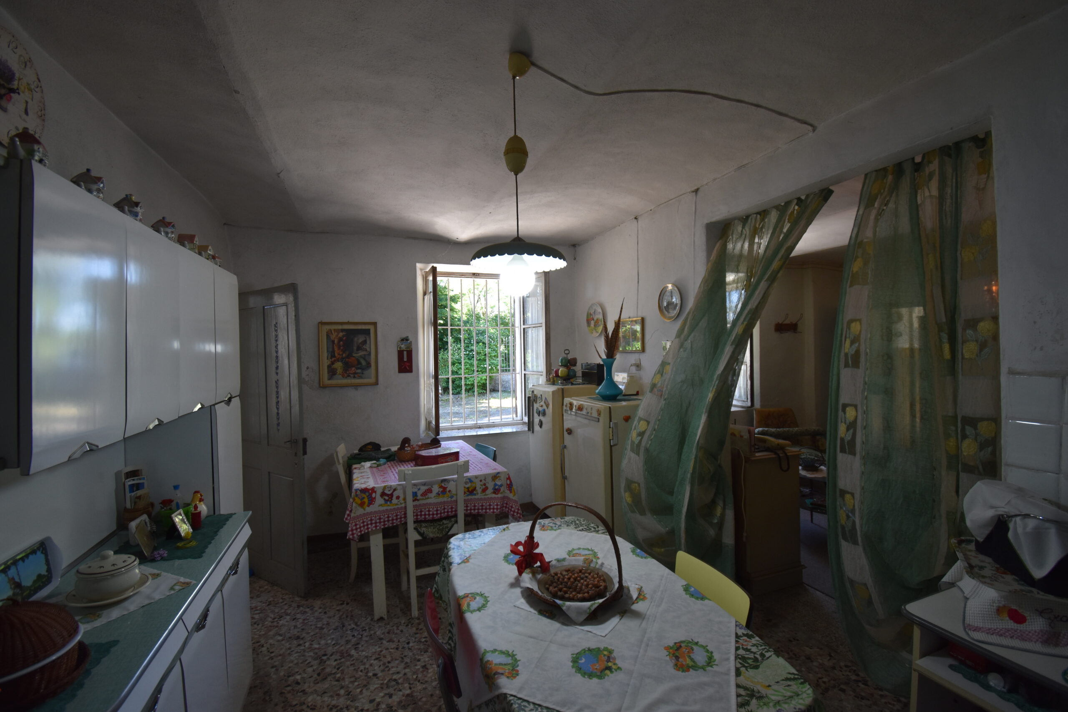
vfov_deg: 77.3
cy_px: 356
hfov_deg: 100.4
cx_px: 534
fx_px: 445
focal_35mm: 15
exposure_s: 1/80
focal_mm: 10
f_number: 4.5
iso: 400
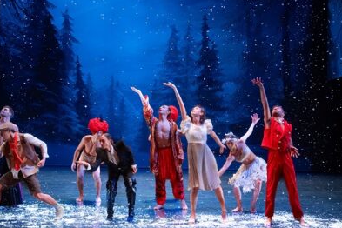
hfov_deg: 32.8
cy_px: 104
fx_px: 579
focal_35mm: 61
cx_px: 145
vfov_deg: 22.3
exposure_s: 1/250
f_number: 3.2
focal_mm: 50
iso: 2000
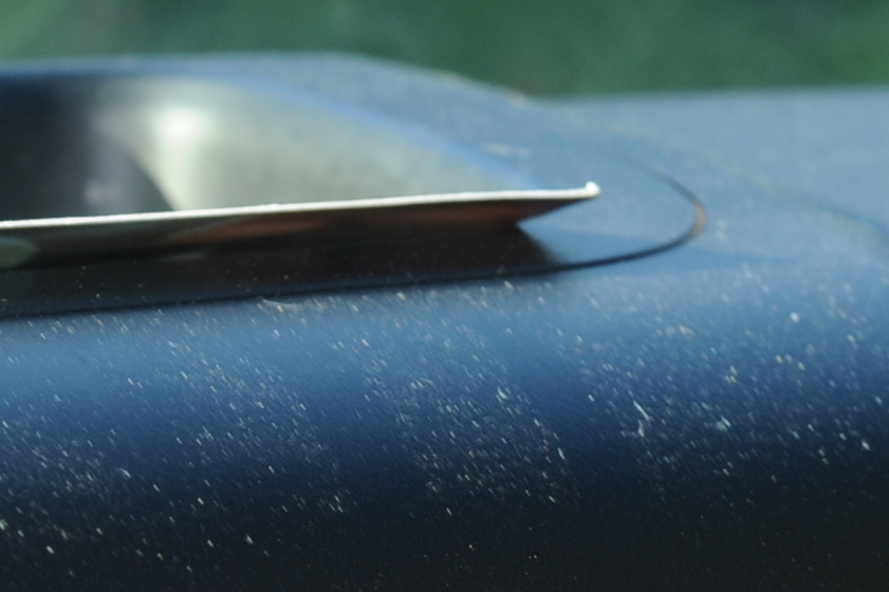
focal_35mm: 253
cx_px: 465
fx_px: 6245
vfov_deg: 5.4
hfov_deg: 8.1
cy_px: 856
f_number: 7.1
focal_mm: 50
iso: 320
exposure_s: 1/60
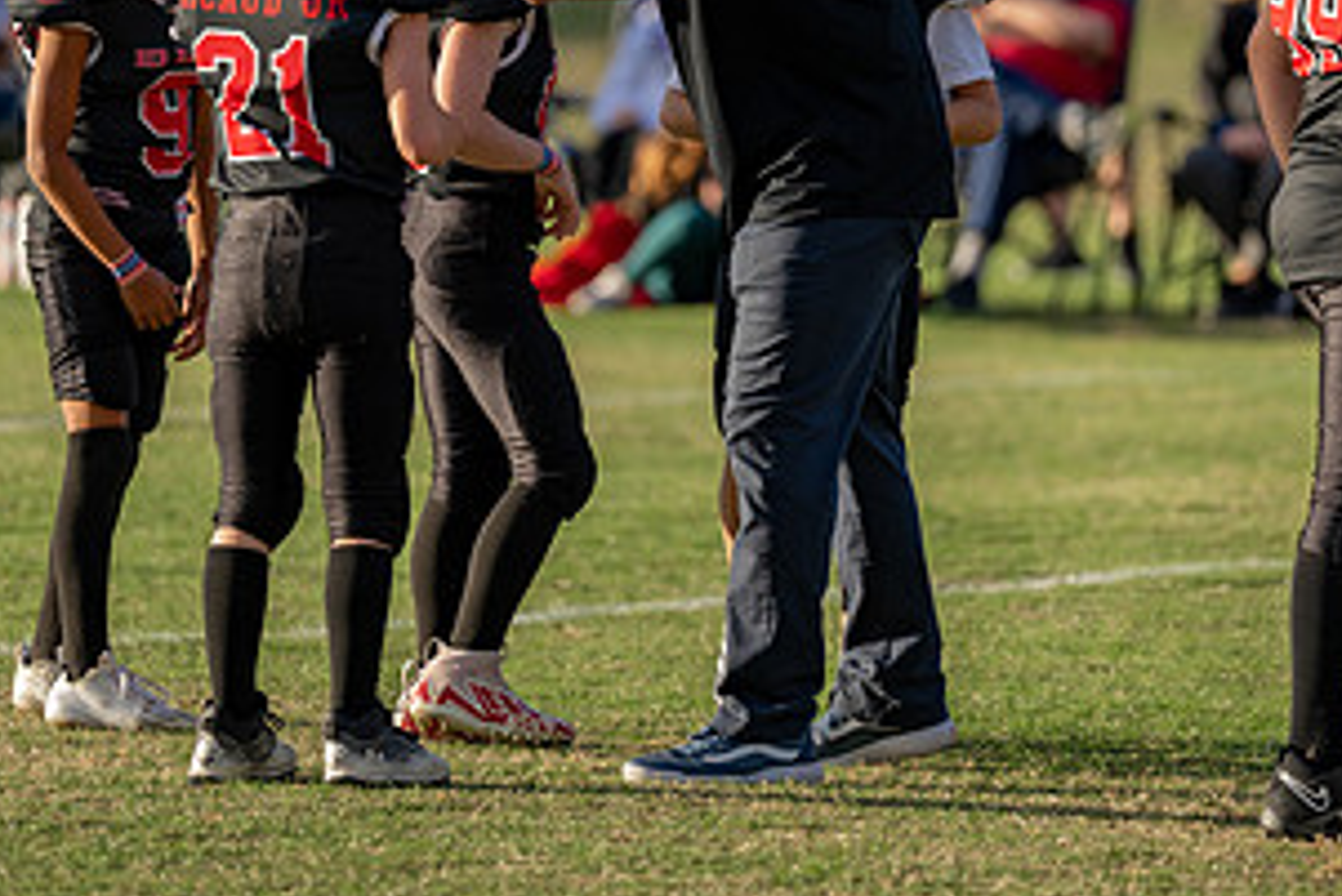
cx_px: 731
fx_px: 14395
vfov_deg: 3.6
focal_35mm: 386
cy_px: 127
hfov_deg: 5.3
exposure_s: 1/1600
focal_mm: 200
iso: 160
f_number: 2.8
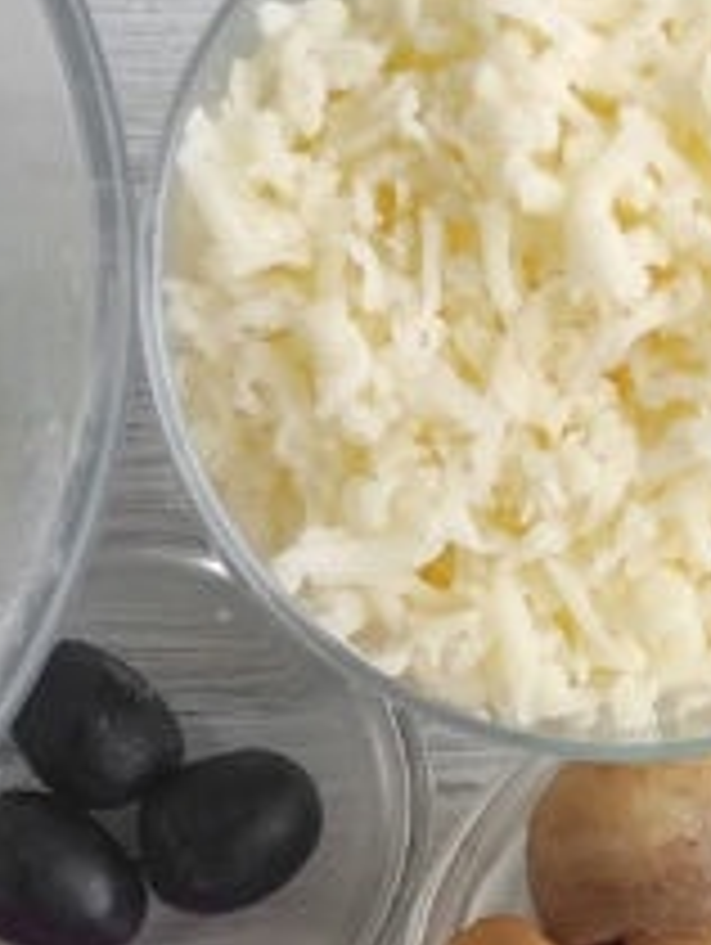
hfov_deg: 15.0
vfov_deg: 19.8
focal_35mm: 95
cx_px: -180
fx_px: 2596
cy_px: 1024
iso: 50
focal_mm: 5.4
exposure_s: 1/120
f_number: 1.9
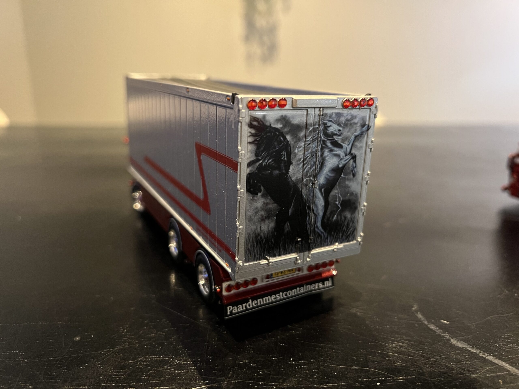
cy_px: 194
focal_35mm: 26
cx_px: 260
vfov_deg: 53.1
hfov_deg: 67.3
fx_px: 390
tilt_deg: -17.1
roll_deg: +0.0
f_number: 1.5
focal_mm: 5.7
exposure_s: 1/34
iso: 640
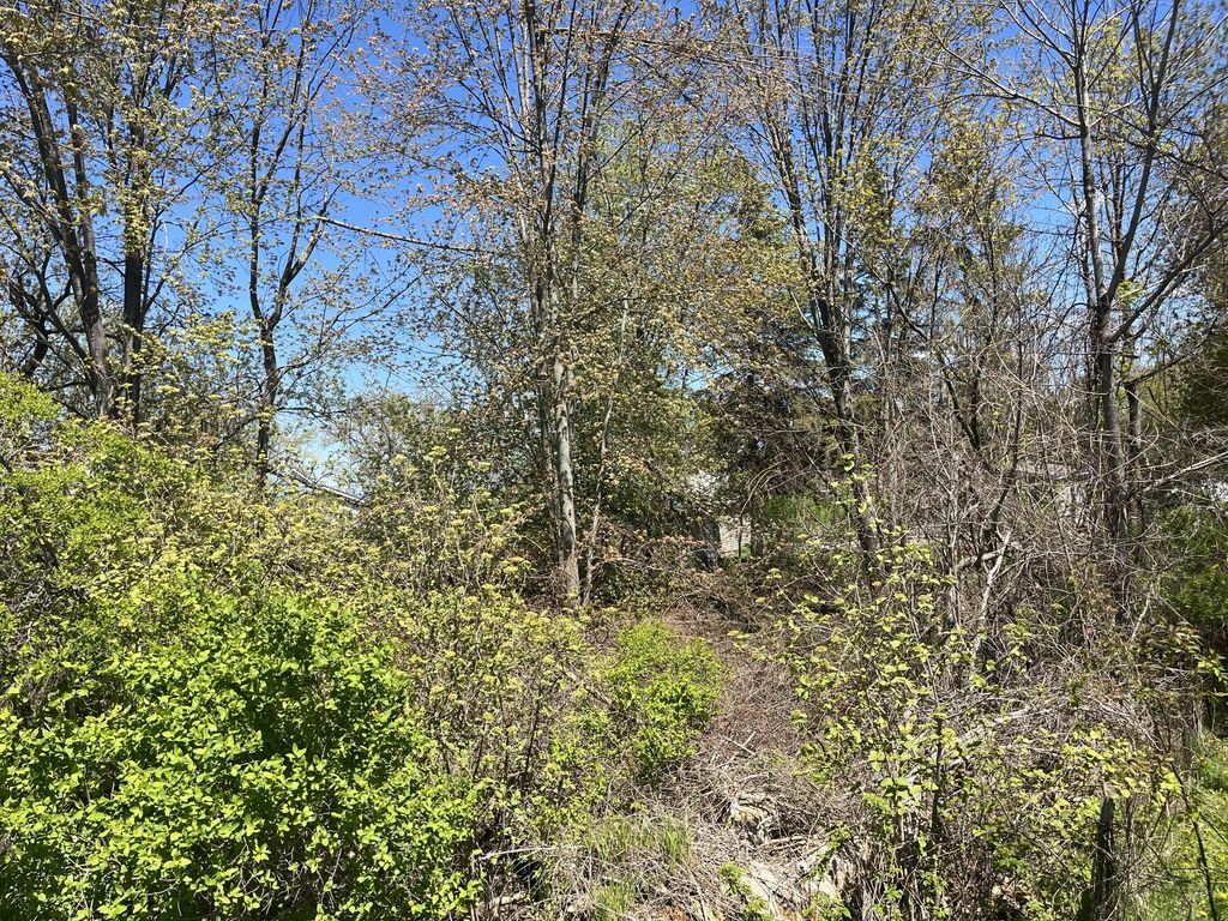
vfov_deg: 53.1
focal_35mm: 26
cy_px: 460
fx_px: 922
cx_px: 614
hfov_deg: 67.3
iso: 50
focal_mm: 5.1
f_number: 1.6
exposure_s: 1/1992
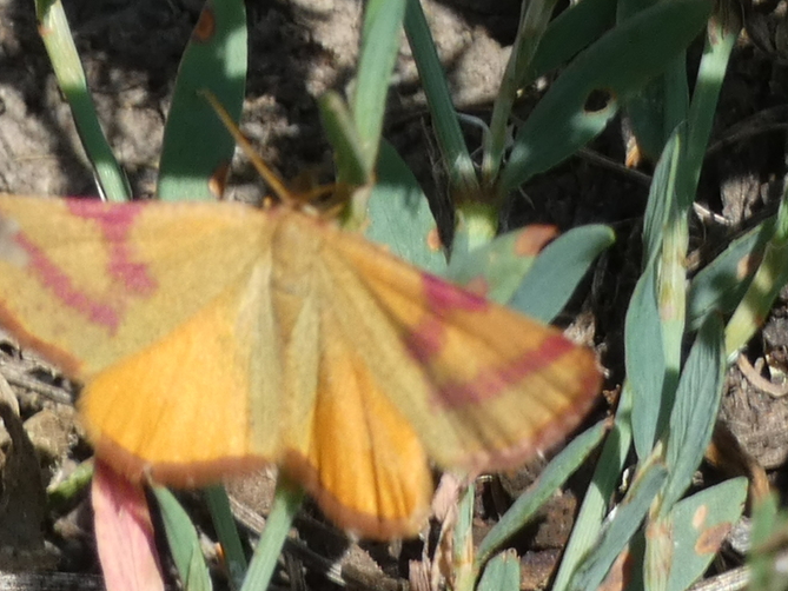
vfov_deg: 4.5
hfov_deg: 6.0
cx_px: 326
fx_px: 7491
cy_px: 317
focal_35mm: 329
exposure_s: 1/100
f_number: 5.5
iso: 80
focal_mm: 46.2
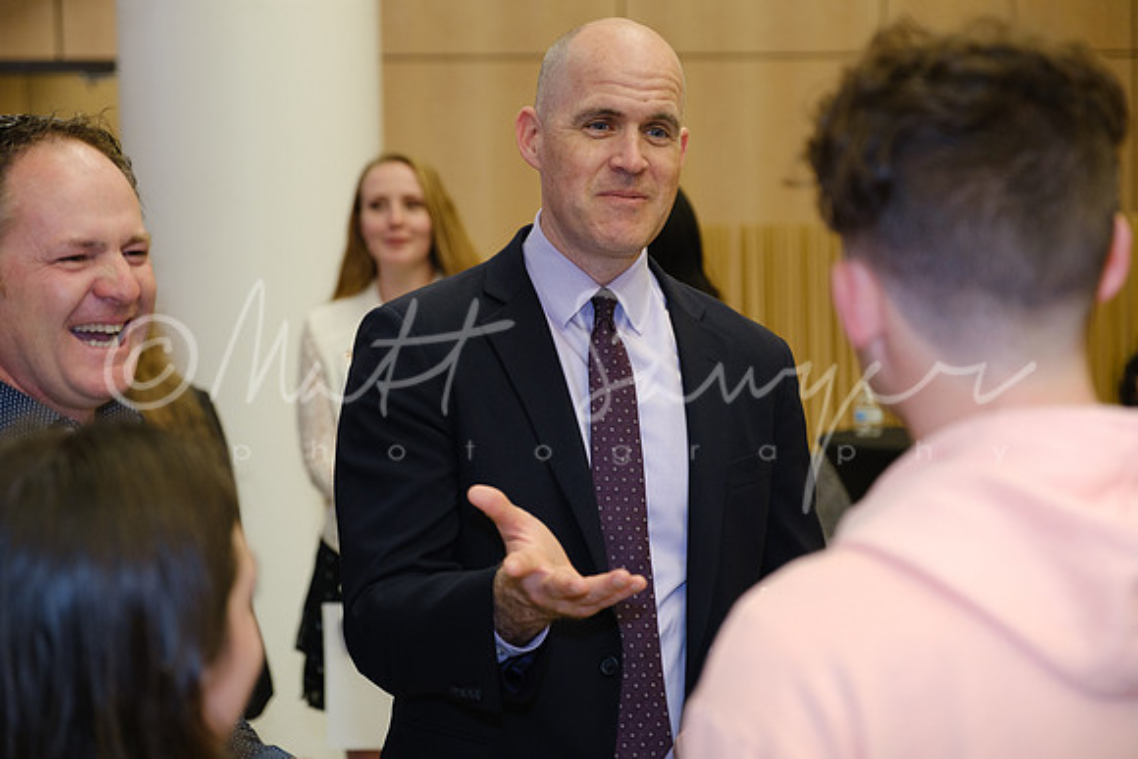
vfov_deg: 16.5
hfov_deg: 24.5
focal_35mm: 83
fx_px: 2624
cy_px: 380
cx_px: 569
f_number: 2.8
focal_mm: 55
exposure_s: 1/250
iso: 1600
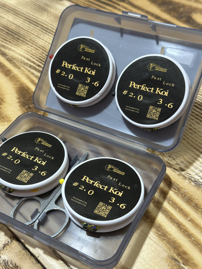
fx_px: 373
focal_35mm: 48
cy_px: 134
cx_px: 101
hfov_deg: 30.3
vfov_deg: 39.7
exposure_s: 1/50
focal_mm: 6.86
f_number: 1.78
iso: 160
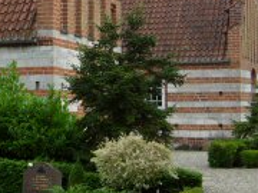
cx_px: -9
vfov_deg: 16.8
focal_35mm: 85
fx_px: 634
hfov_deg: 22.0
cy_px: -22
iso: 50
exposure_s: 1/181
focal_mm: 7.5
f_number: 4.3
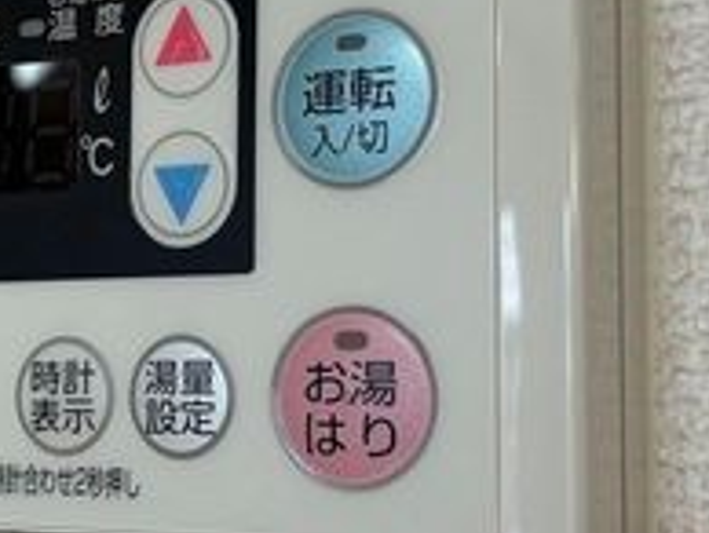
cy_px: 248
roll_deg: +0.3
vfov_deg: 19.7
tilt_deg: +6.0
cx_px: 186
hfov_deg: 25.7
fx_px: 1538
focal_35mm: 75
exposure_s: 1/120
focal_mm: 5.96
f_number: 1.6
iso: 125
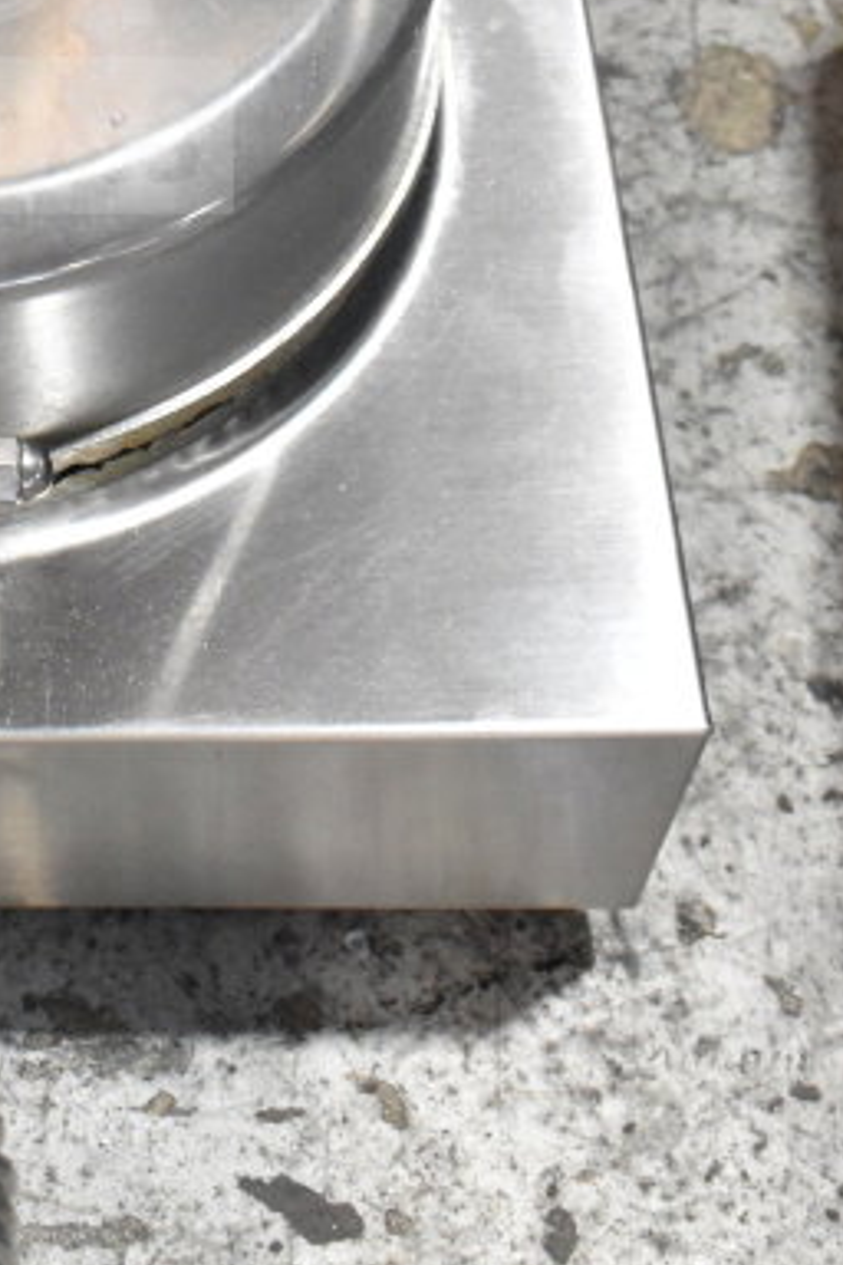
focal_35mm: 82
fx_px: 2887
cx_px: -138
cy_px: -48
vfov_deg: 23.5
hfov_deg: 16.0
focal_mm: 23
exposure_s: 1/250
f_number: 8
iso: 6400
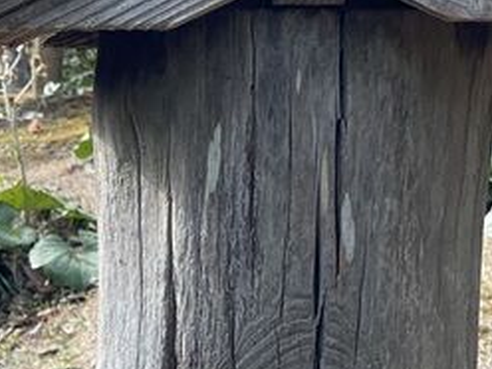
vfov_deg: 8.7
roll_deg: +0.3
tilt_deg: +1.5
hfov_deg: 11.2
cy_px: 305
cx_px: -187
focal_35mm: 171
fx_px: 2430
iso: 32
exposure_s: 1/243
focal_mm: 6
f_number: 2
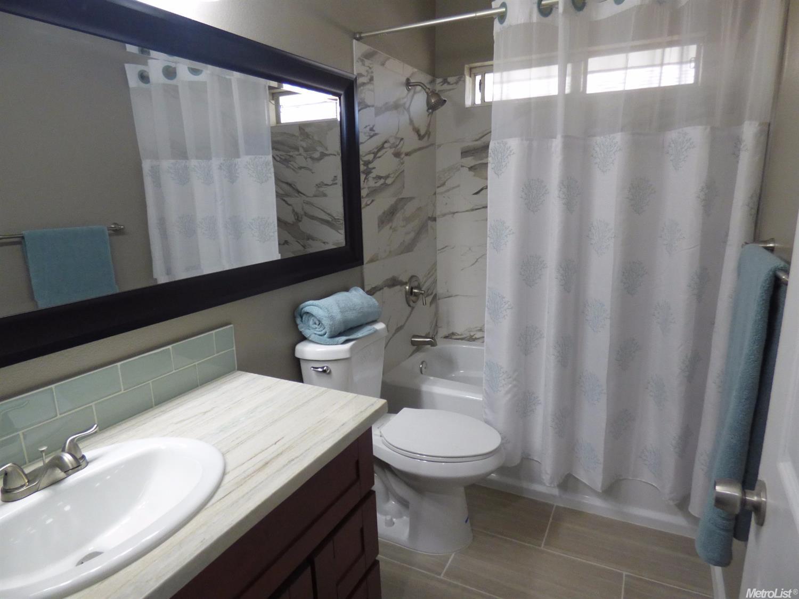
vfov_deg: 65.9
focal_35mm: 20
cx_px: 400
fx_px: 461
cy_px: 300
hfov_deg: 81.8
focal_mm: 3.58
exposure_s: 1/25
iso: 400
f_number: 2.8
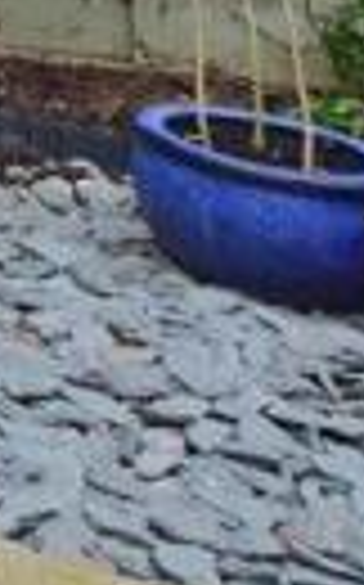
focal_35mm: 77
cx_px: -1002
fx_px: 1225
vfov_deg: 21.2
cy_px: -362
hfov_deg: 8.8
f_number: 7.1
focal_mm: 10
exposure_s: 1/160
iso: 400
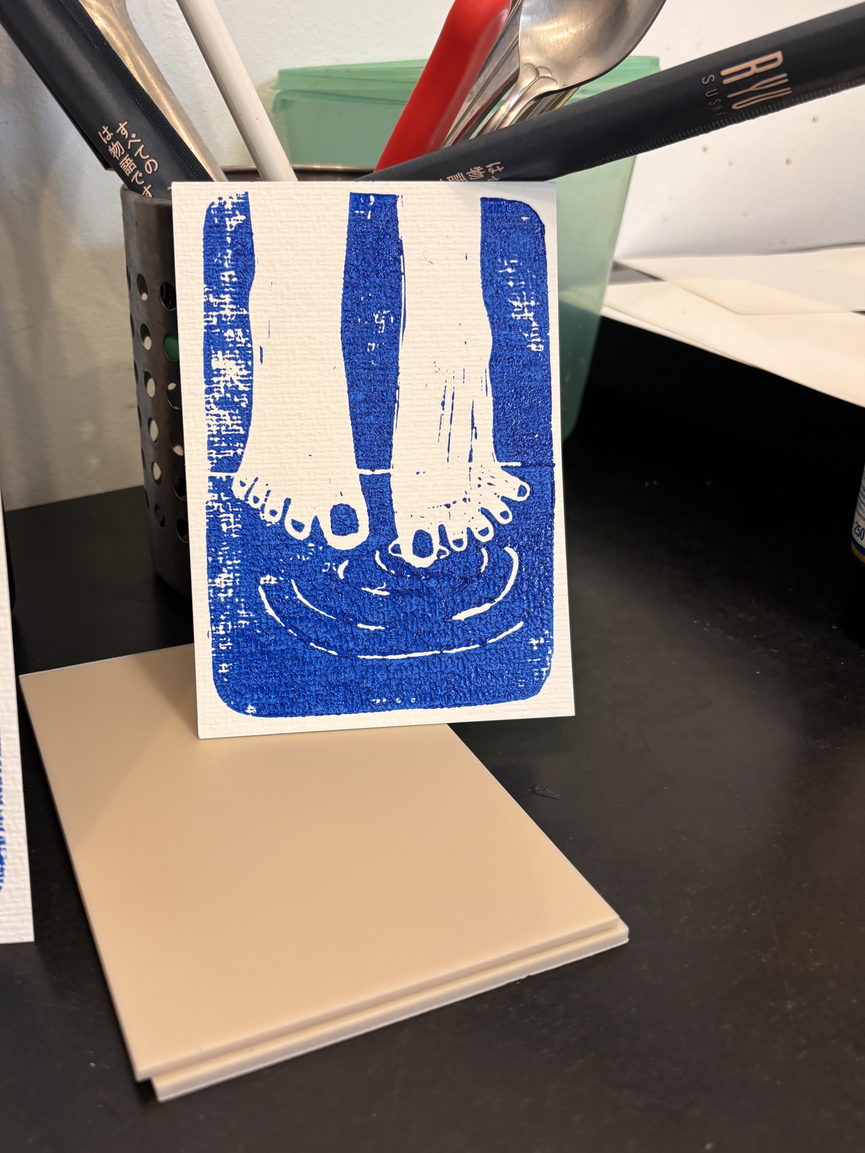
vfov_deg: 56.8
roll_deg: -0.7
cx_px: 348
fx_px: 1066
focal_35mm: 32
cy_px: 605
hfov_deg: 43.9
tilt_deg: -28.0
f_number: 1.6
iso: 100
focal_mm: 5.96
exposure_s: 1/50
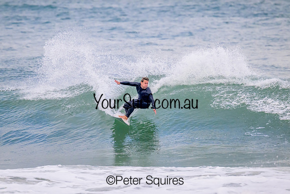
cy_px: 97
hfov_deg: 2.9
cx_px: 145
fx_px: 5805
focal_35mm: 720
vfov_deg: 1.9
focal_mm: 690
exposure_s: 1/2000
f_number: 11
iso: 3600
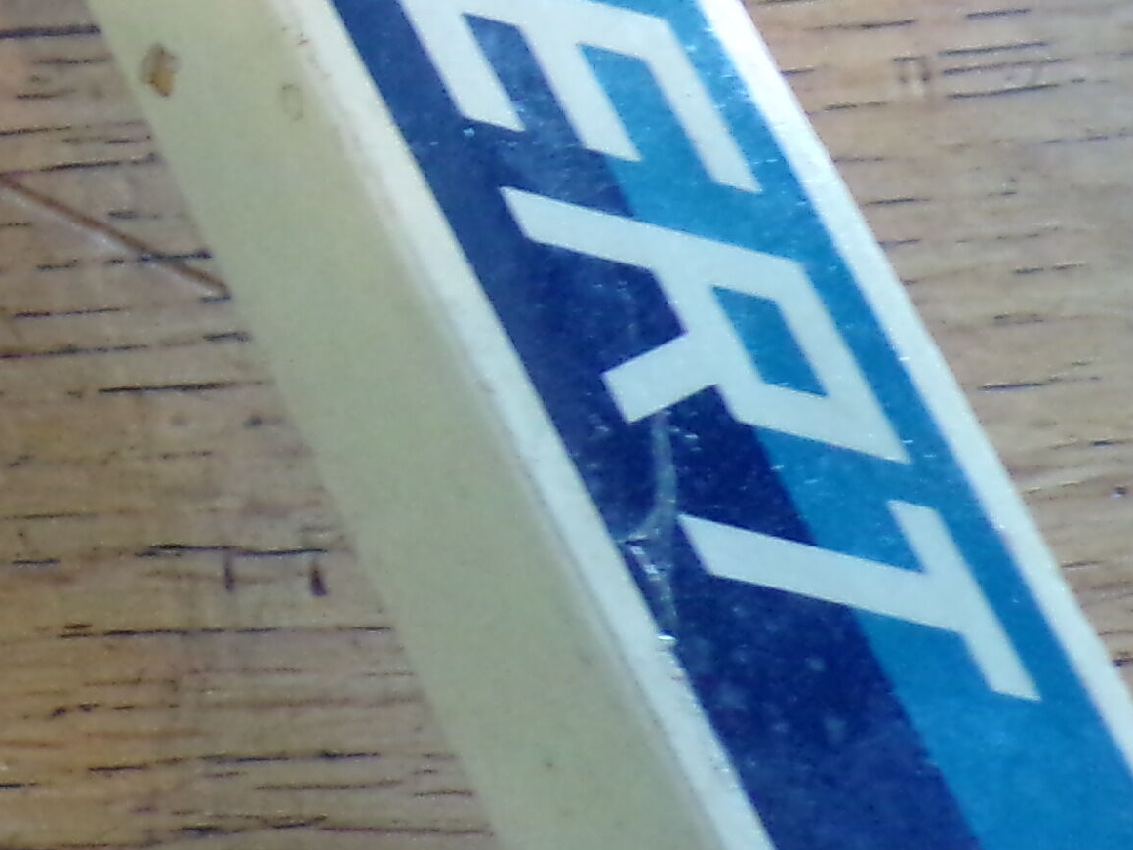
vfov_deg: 11.6
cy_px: 195
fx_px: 4157
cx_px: -865
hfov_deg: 13.9
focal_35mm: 127
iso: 400
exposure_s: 1/17
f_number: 3.2
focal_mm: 5.8
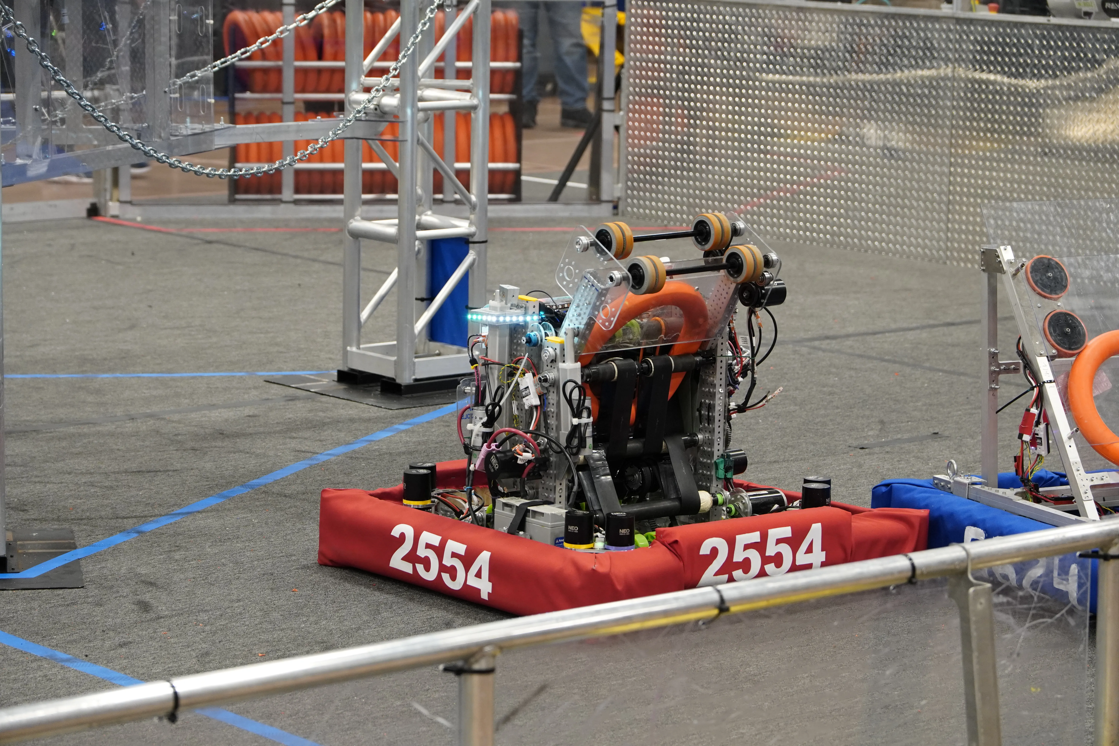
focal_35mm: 105
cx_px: 560
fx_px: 3263
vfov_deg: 13.0
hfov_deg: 19.5
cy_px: 373
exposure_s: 1/160
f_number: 4
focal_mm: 70
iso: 1250
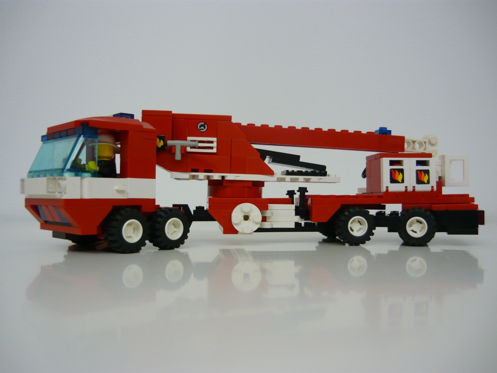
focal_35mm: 33
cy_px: 186
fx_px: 474
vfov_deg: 42.9
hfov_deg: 55.4
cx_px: 248
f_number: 2.8
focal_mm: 5.5
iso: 160
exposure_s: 1/30
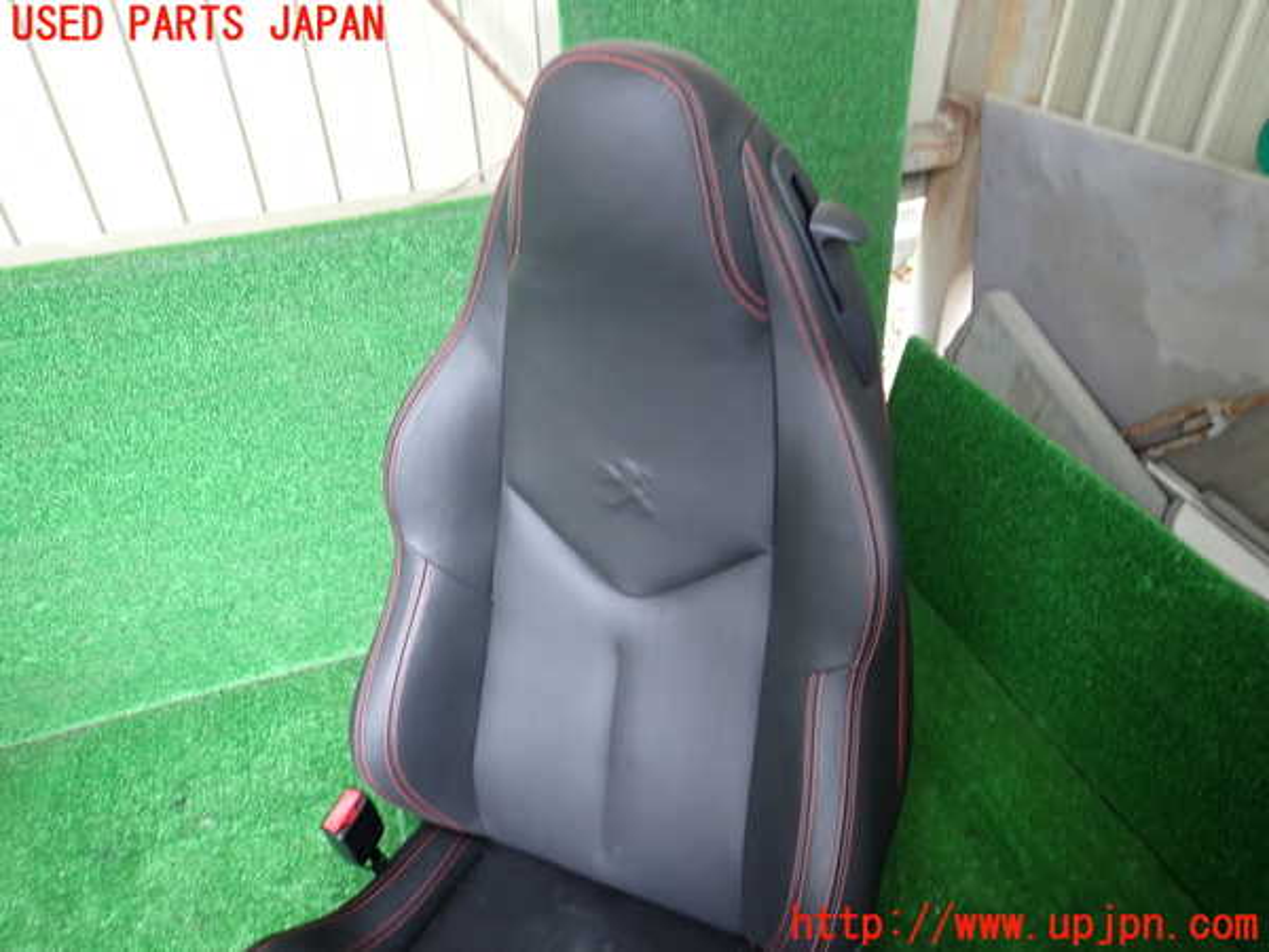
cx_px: 634
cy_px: 476
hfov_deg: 69.4
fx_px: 916
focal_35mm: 25
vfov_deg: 54.9
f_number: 2
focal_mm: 4.5
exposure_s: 1/30
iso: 200
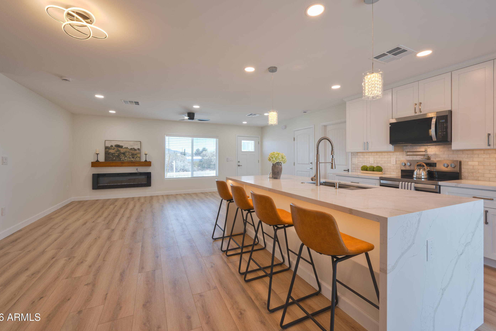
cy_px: 156
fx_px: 207
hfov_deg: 100.4
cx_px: 247
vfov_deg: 77.3
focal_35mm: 15
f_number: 8
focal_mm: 14
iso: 320
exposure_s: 1/15
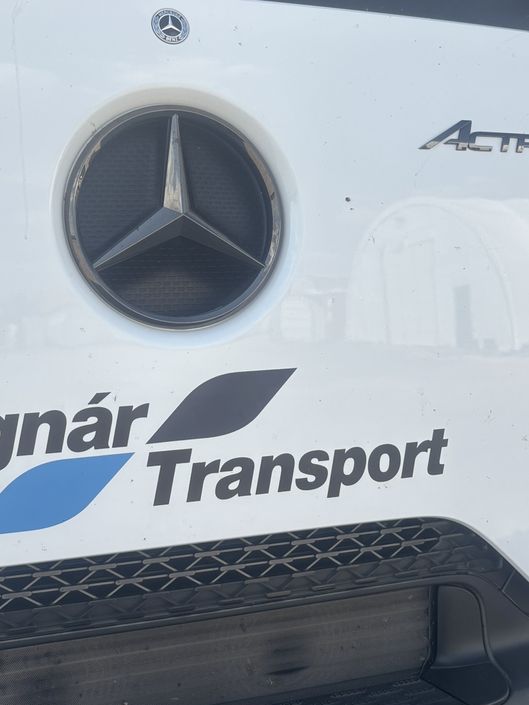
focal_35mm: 43
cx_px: 216
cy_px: 279
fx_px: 876
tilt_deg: +0.6
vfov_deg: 43.6
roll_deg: +3.3
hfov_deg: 33.5
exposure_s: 1/2024
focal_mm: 5.96
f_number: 1.6
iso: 50
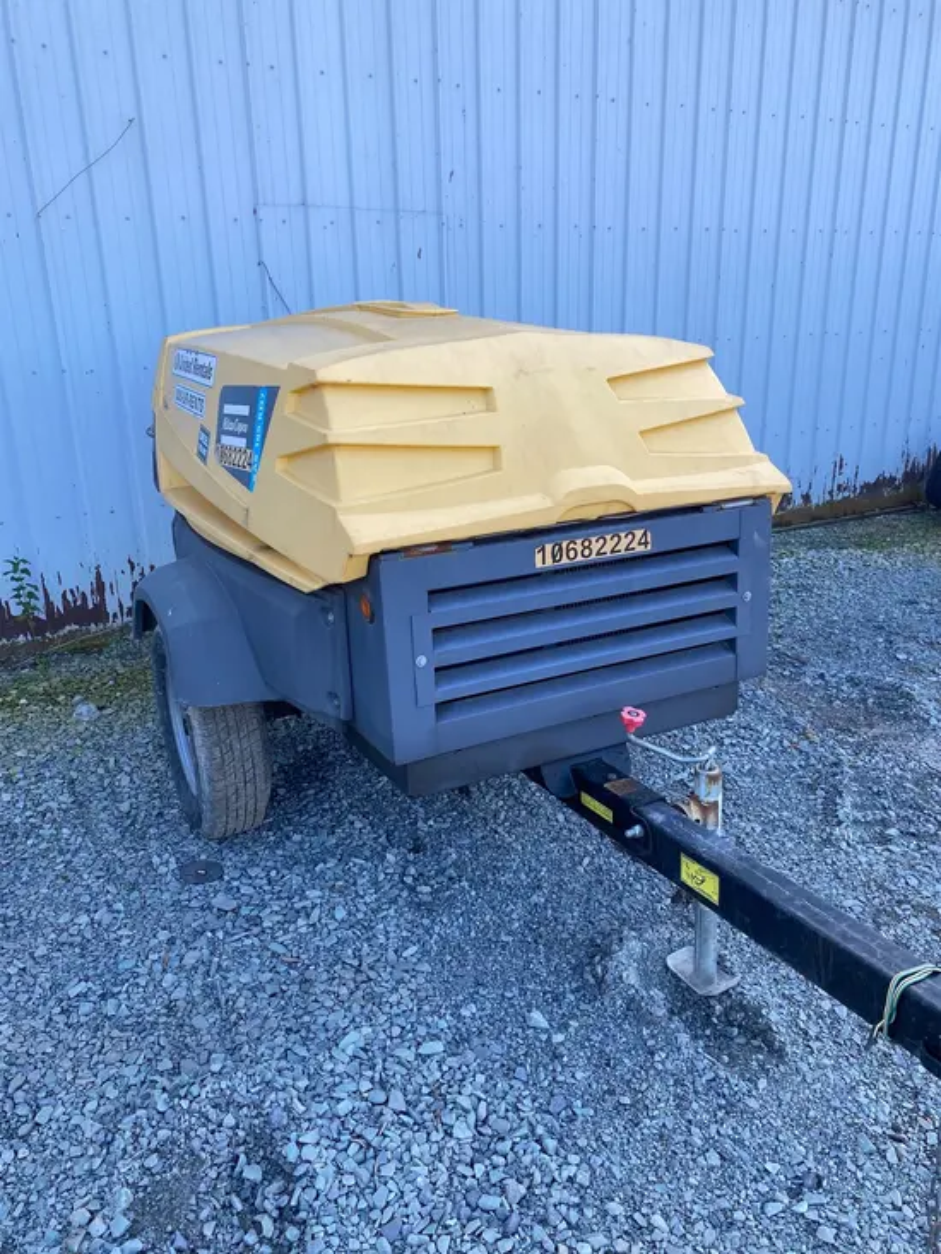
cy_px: 627
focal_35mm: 26
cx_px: 470
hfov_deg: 53.1
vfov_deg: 67.3
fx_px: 942
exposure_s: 1/479
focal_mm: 4.25
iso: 32
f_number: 1.8
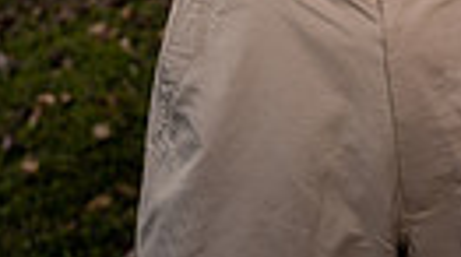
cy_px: -444
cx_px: 341
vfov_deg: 7.4
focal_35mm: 148
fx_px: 1805
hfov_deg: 14.5
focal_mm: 41
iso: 64
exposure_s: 1/250
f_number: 4.5
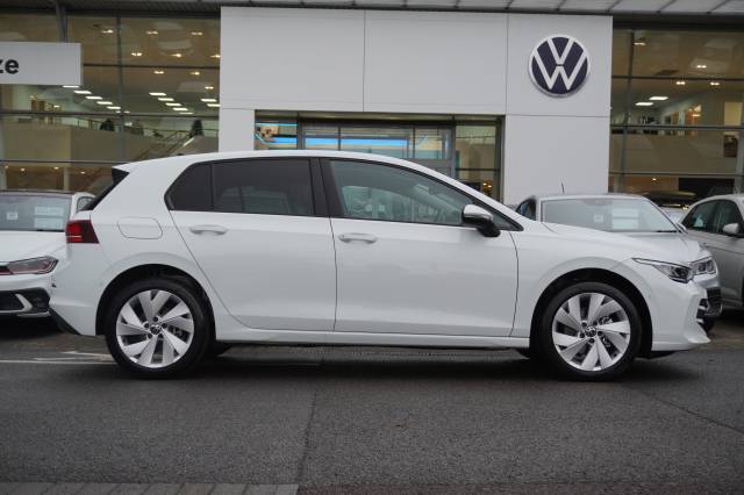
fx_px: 960
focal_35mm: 46
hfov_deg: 42.3
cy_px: 248
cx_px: 372
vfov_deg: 28.9
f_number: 5
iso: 800
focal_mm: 31
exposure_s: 1/160
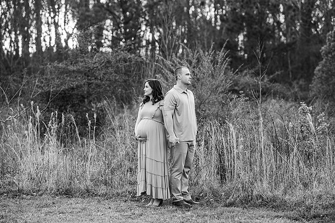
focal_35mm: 85
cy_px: 112
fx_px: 791
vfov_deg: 16.1
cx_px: 168
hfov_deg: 23.9
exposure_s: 1/400
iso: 320
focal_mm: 85
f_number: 2.5
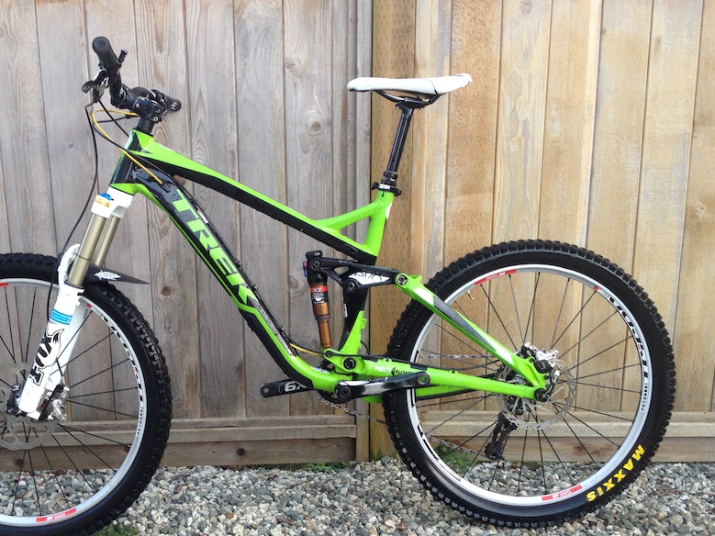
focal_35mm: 46
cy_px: 290
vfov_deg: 31.5
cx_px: 262
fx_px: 950
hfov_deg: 40.9
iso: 64
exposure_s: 1/60
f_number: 2.4
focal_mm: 4.28
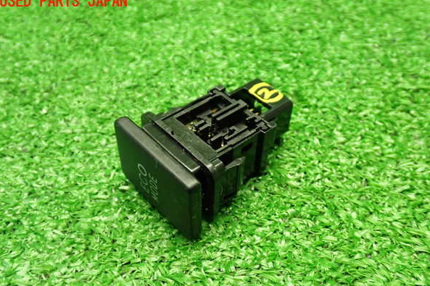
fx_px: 478
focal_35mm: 40
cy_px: 156
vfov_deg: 33.4
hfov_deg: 48.5
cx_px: 213
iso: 500
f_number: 2.7
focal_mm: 6.83
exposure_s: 1/40
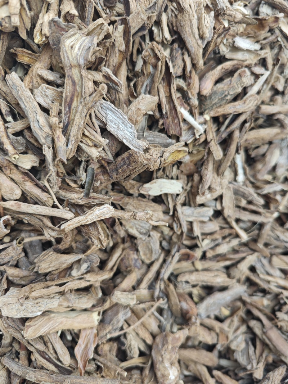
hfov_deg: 56.8
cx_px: 144
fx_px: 266
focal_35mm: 24
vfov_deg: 71.6
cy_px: 192
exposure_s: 1/190
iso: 50
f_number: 1.6
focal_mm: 5.84
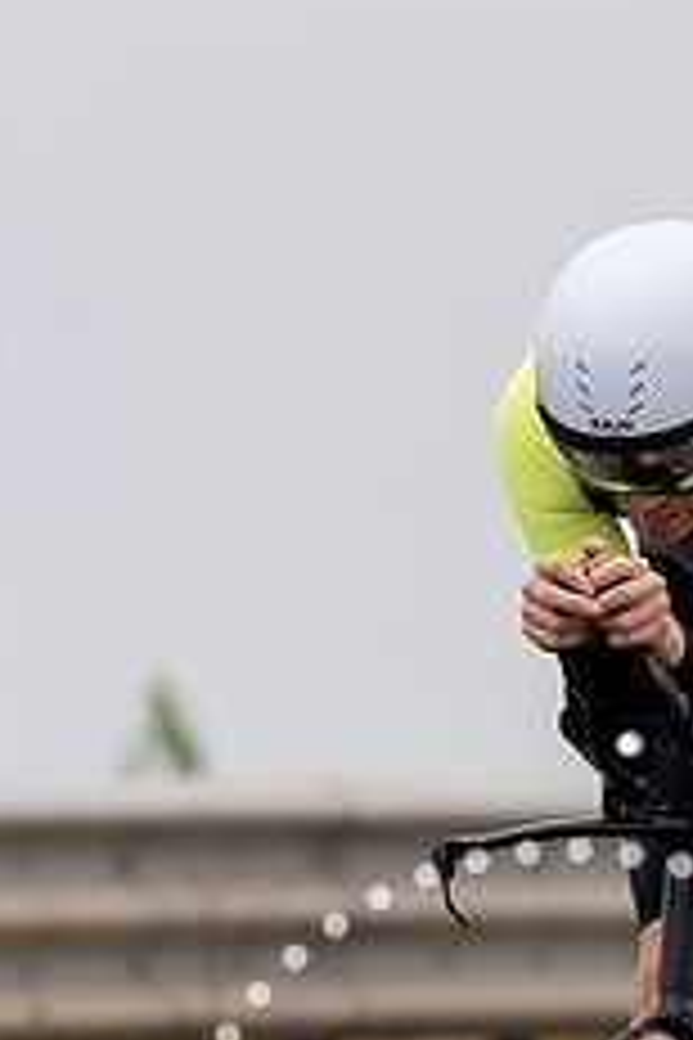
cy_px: 867
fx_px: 34590
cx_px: 724
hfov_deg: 1.1
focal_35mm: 1198
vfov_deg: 1.7
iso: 100
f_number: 3.2
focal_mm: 200
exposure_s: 1/800
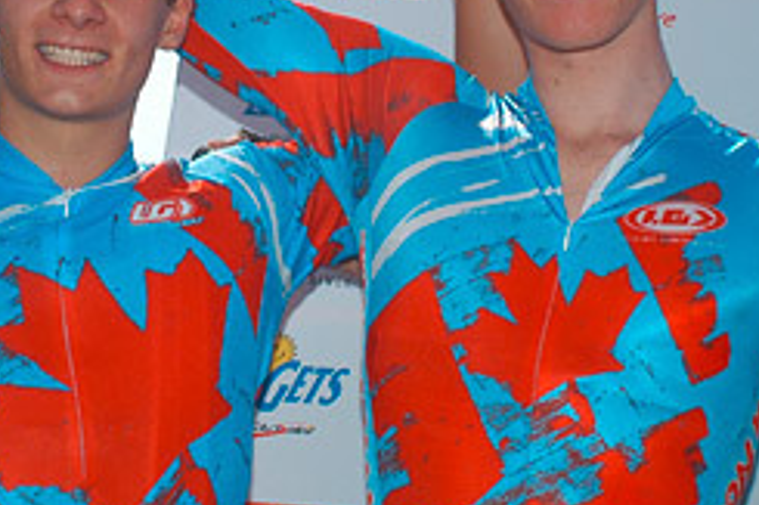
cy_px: 26
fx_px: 2170
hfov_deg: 19.8
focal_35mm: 103
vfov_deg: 13.1
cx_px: 294
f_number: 14
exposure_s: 1/180
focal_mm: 28
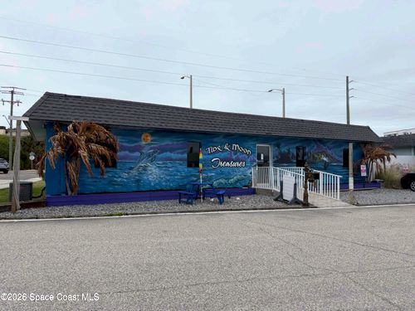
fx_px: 288
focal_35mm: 24
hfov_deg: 71.6
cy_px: 156
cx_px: 208
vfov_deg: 56.8
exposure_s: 1/1727
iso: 80
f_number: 1.78
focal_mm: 6.76
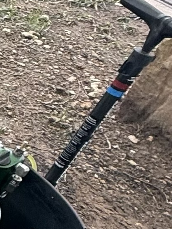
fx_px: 629
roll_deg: -6.2
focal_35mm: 95
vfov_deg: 20.6
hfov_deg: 9.9
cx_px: -396
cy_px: 102
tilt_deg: -41.1
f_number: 2.2
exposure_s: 1/99
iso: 50
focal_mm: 2.22
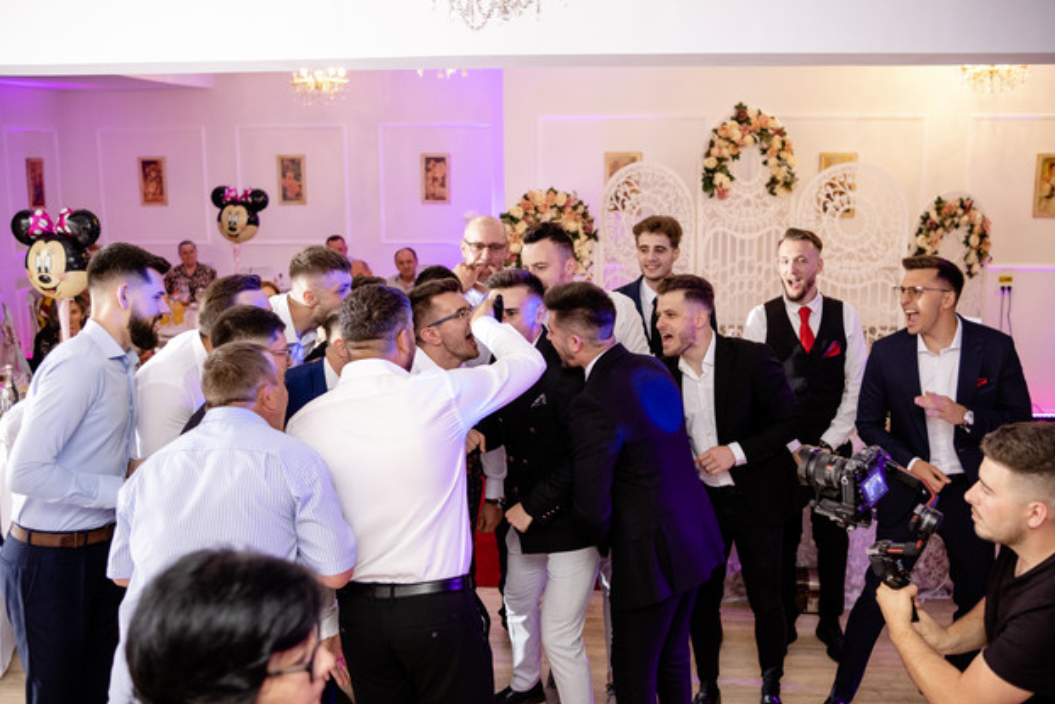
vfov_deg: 36.9
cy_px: 345
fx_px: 1055
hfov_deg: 53.1
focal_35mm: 36
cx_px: 539
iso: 1000
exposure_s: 1/200
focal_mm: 23
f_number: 2
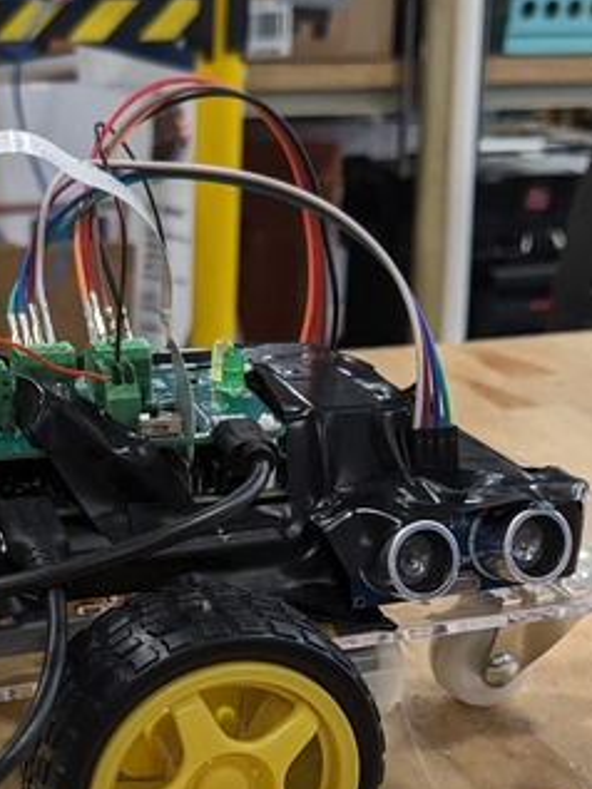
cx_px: 127
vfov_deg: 29.2
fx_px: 1481
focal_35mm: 65
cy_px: 619
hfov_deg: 22.3
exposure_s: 1/120
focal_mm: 4.38
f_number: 1.73
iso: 256
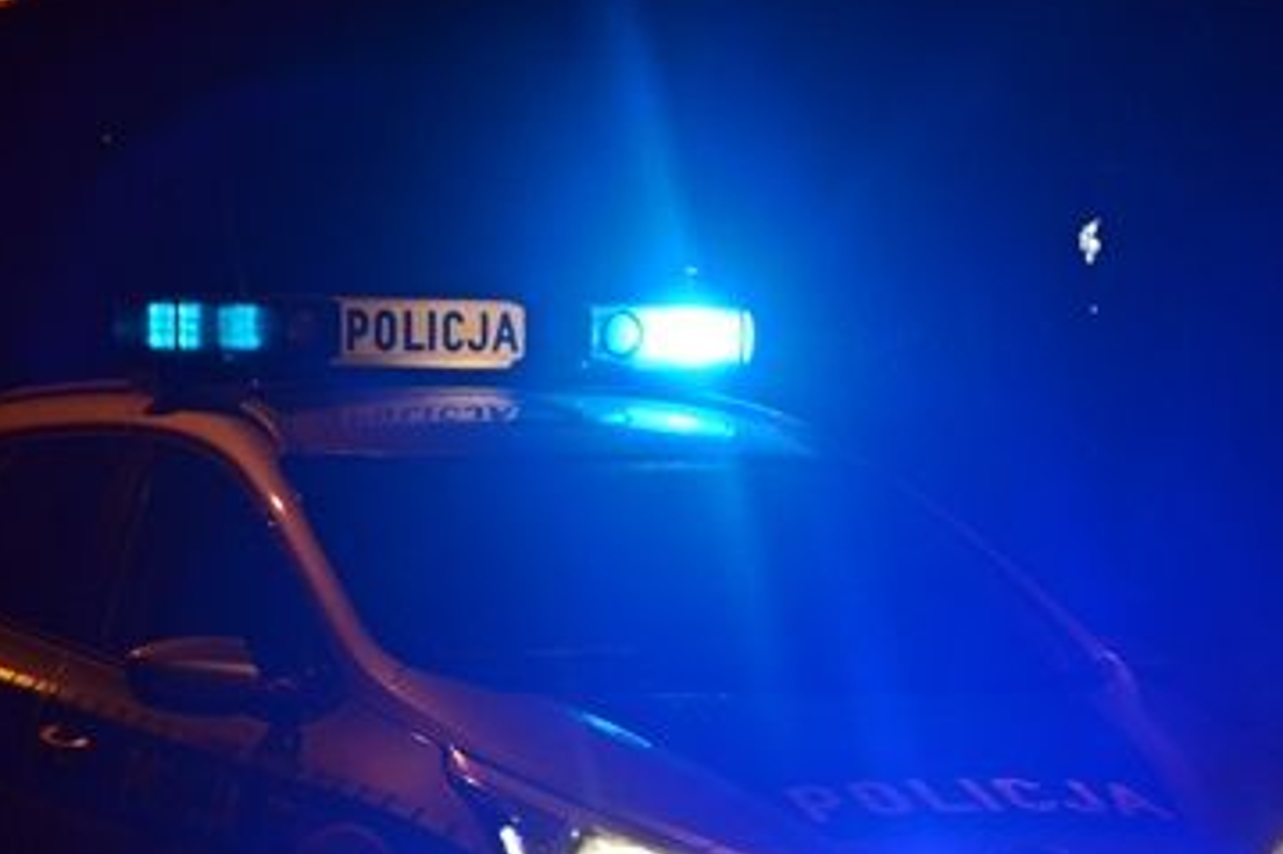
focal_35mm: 225
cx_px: 684
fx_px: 8015
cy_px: 647
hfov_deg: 9.2
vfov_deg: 6.1
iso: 640
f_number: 5.6
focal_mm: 92
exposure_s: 1/60
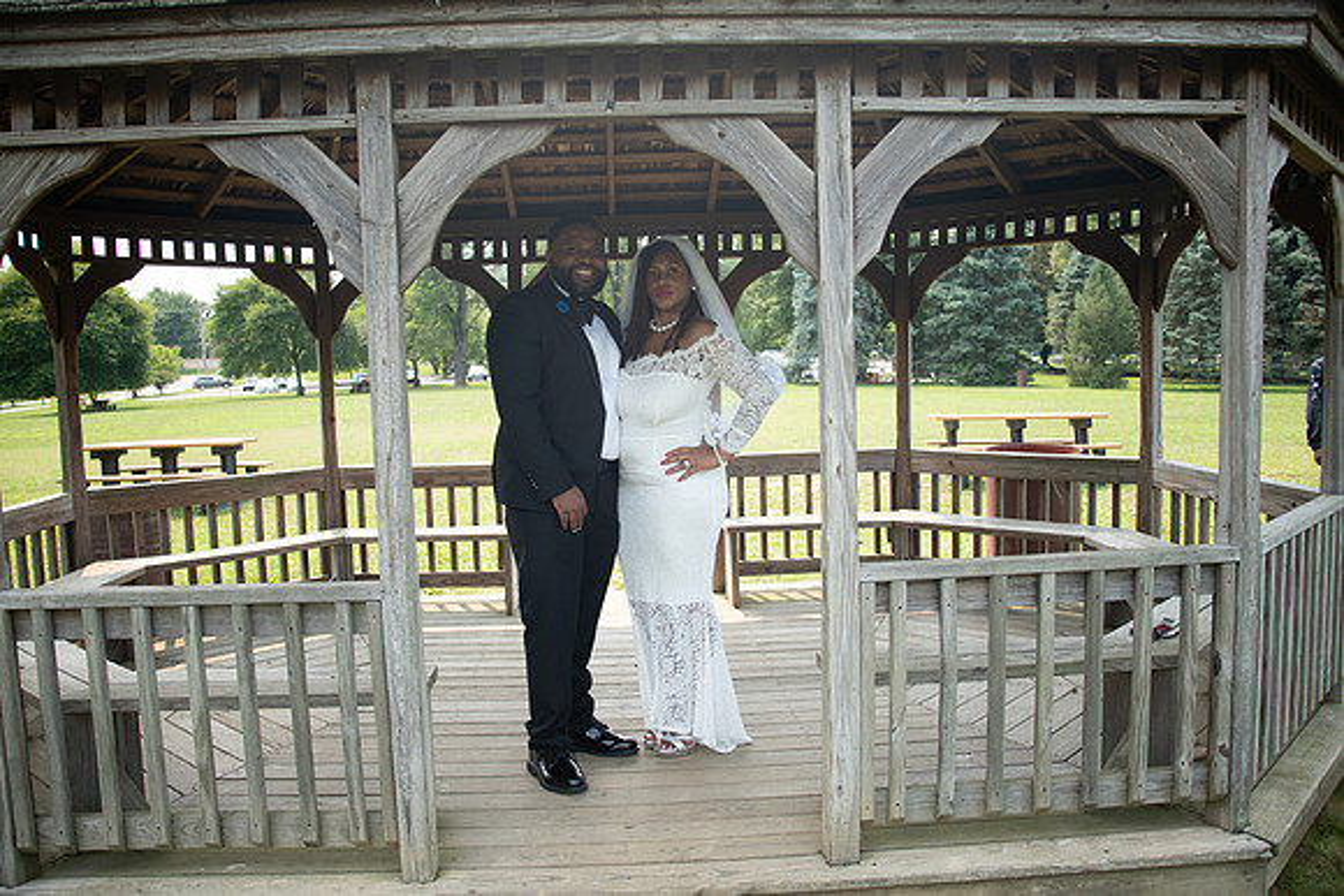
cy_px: 448
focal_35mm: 29
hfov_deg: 63.6
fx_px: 1083
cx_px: 672
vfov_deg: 45.0
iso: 800
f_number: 3.7
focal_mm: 28
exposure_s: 1/1600
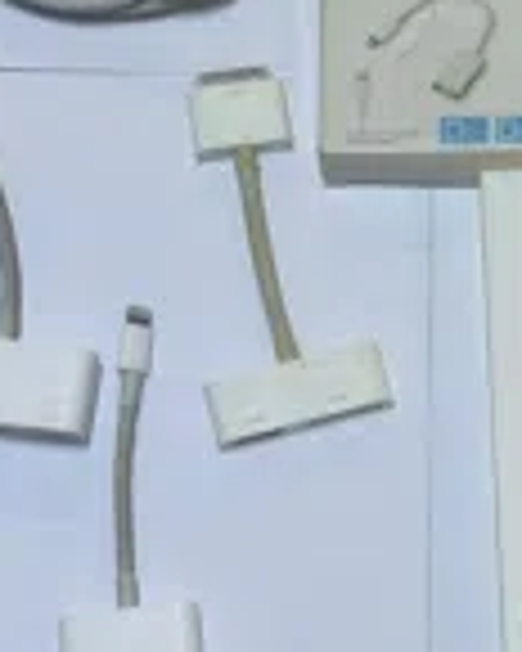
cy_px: 315
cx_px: 482
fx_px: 2491
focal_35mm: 129
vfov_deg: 14.9
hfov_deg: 11.9
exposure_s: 1/50
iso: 80
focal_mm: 6.86
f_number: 1.78
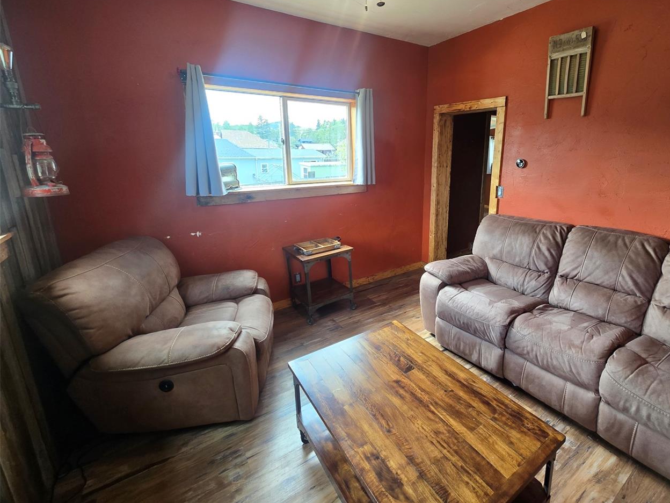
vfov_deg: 81.2
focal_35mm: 15
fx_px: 290
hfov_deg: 97.4
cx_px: 386
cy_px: 214
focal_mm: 2.2
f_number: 2.2
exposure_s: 1/60
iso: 100
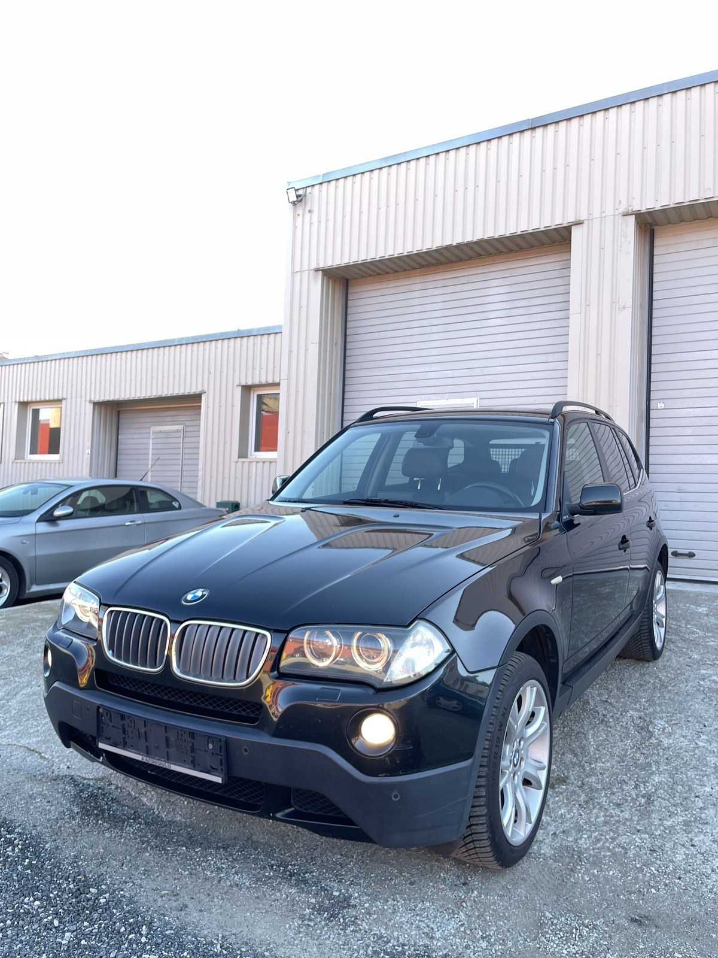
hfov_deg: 53.1
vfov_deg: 67.3
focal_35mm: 26
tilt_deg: +2.6
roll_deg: -1.6
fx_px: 719
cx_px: 359
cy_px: 479
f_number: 1.6
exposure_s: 1/121
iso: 80
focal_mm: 4.2
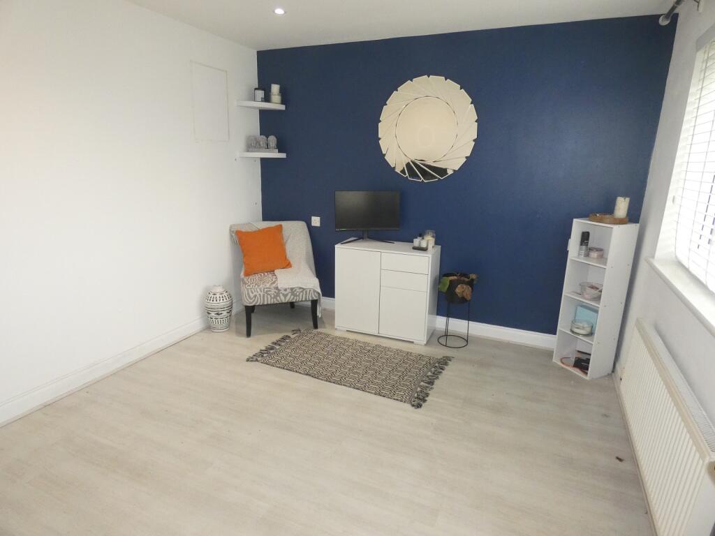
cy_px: 268
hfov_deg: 81.7
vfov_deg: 66.0
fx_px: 413
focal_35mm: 20
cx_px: 358
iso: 500
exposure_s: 1/125
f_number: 2.8
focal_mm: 3.6
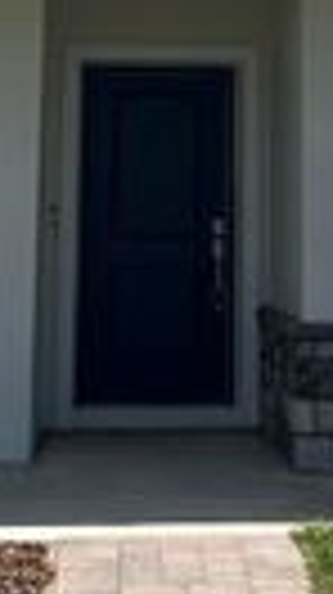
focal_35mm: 99
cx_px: 225
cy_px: -70
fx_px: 1558
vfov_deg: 20.5
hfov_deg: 12.2
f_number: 1.78
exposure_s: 1/5000
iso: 80
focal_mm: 6.86
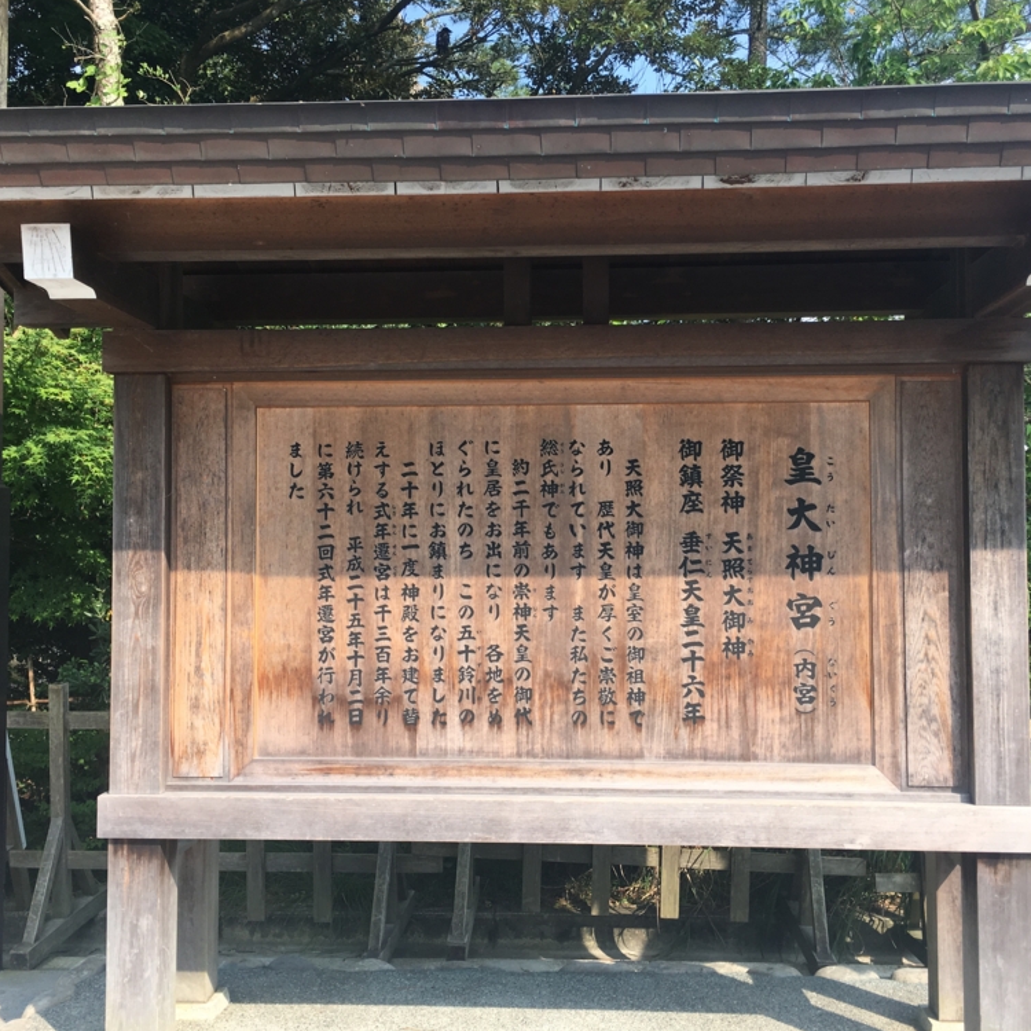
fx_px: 1179
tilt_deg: +3.4
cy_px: 510
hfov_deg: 47.2
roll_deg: +0.0
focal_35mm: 35
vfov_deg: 47.2
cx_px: 525
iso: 25
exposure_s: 1/513
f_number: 2.2
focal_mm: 4.15
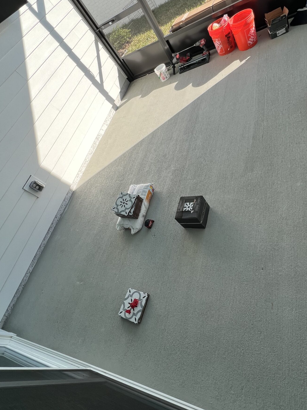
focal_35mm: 19
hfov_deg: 68.0
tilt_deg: -44.1
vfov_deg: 84.4
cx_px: 185
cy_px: 186
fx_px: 225
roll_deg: +40.8
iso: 32
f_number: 1.8
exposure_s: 1/313
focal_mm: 1.57
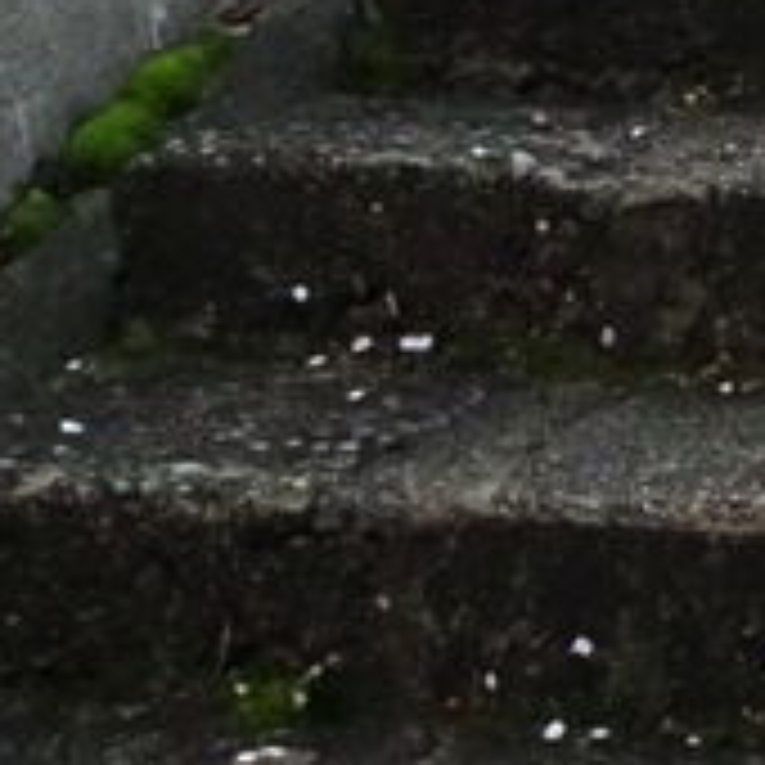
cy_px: -274
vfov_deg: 11.3
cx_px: 1724
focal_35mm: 150
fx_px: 3750
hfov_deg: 10.3
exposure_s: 1/30
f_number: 3.5
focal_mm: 4.1
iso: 800
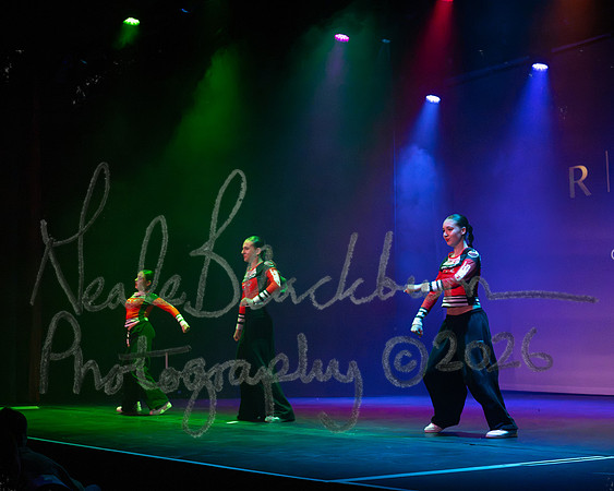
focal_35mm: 56
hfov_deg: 33.3
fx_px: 1023
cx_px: 265
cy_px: 246
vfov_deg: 27.0
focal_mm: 50
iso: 6400
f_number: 5
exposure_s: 1/400
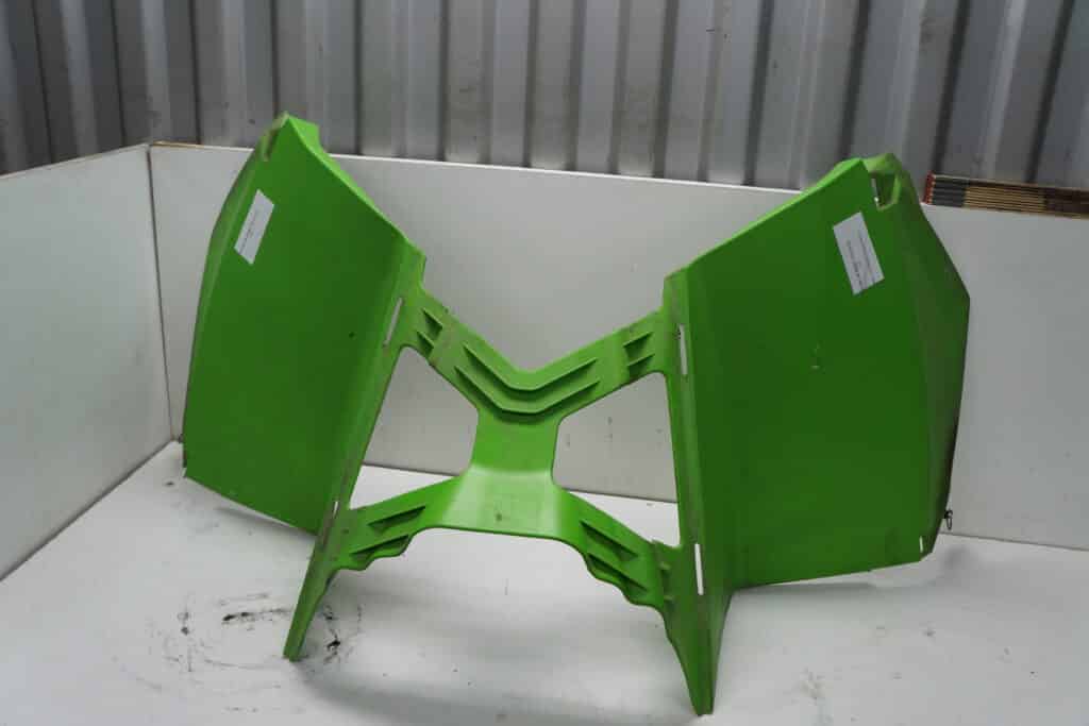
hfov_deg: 61.9
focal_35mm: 30
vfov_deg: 43.6
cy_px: 363
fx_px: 908
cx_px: 544
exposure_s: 1/60
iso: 200
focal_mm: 20
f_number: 5
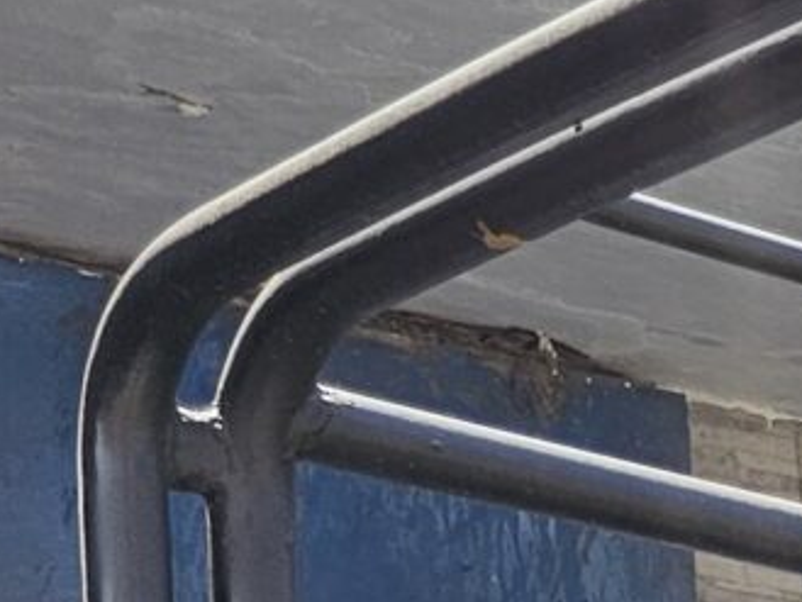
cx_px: 2633
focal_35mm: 179
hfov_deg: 8.6
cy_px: 1977
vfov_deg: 7.1
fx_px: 4149
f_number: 1.7
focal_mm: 6.3
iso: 12
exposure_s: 1/180
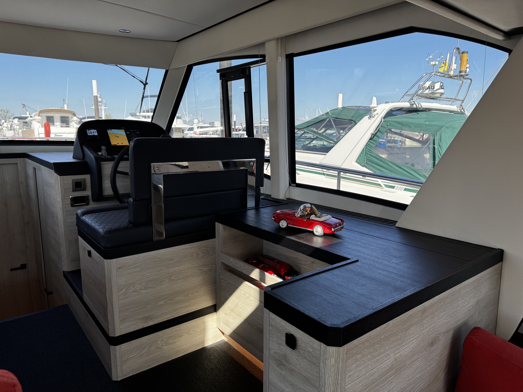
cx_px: 262
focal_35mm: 24
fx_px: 363
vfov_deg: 56.8
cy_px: 196
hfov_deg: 71.6
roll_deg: +1.0
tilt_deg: -8.7
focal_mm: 6.76
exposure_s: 1/925
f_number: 1.78
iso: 80
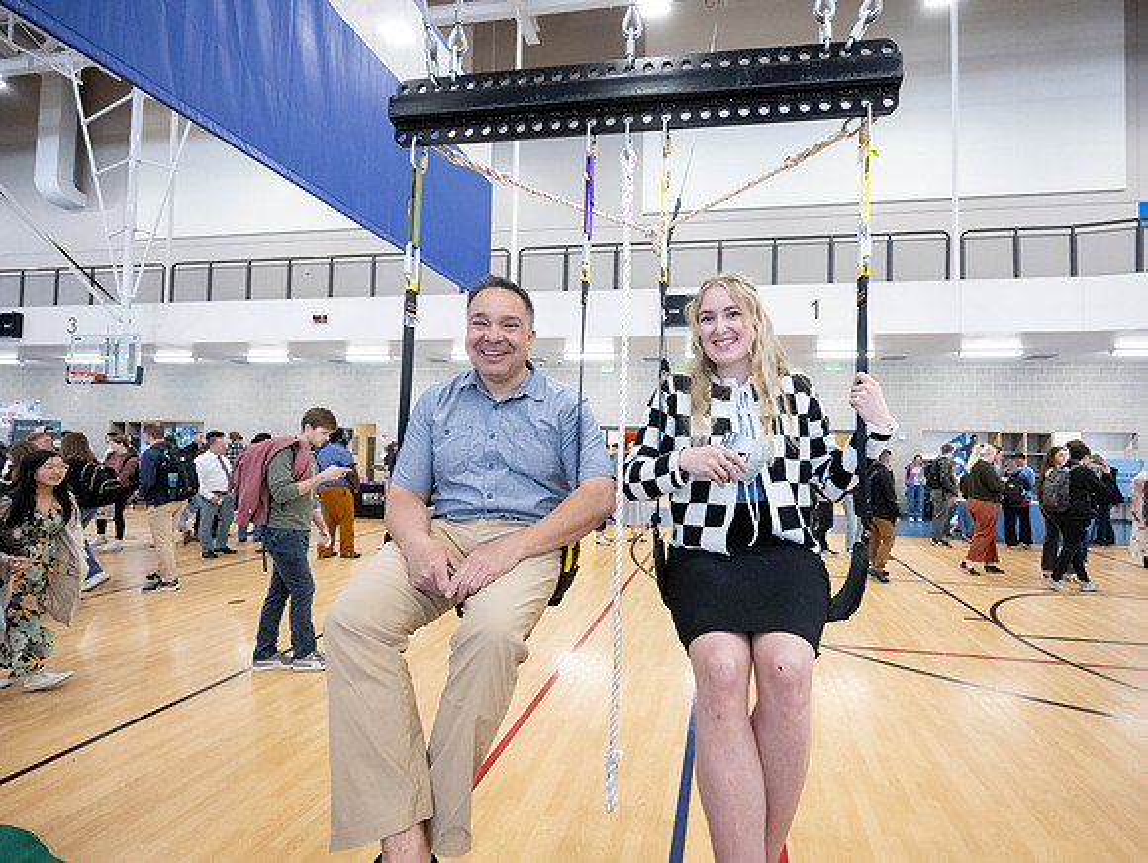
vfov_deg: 77.2
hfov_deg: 92.9
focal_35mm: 16
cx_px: 649
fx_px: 541
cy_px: 432
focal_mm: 15
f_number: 4
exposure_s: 1/250
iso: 5000
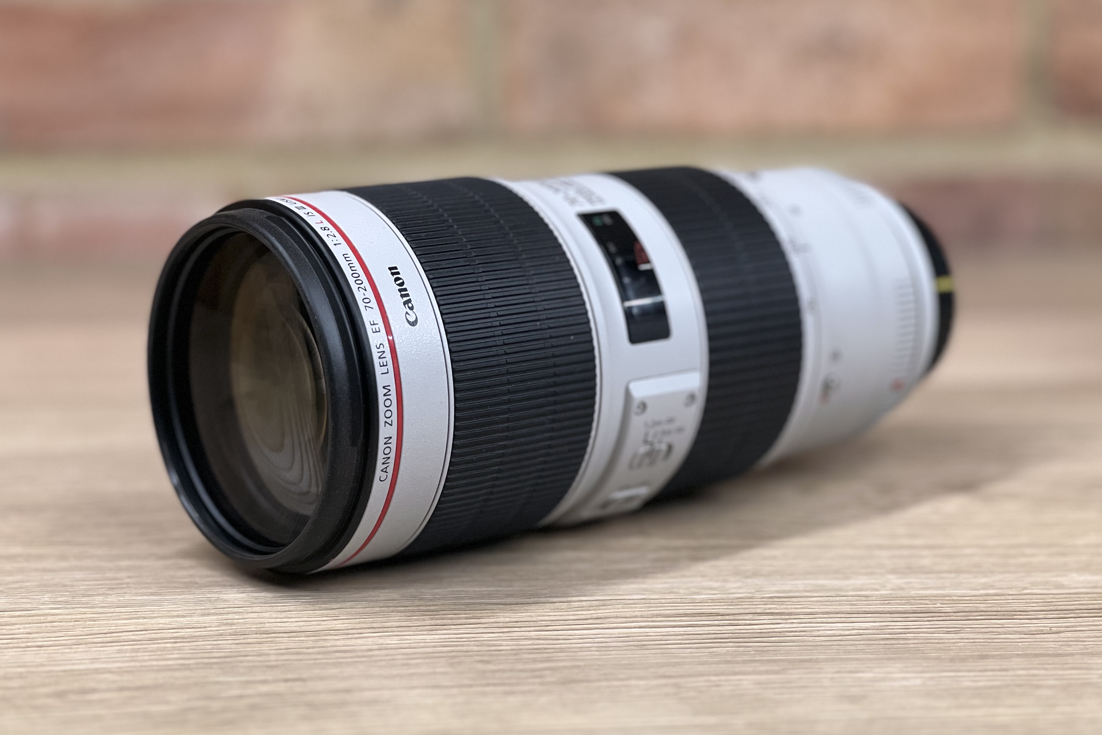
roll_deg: +0.2
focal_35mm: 81
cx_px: 549
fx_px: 2479
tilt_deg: -10.9
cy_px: 345
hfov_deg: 25.1
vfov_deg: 16.9
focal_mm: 9
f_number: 2.8
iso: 160
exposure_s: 1/33
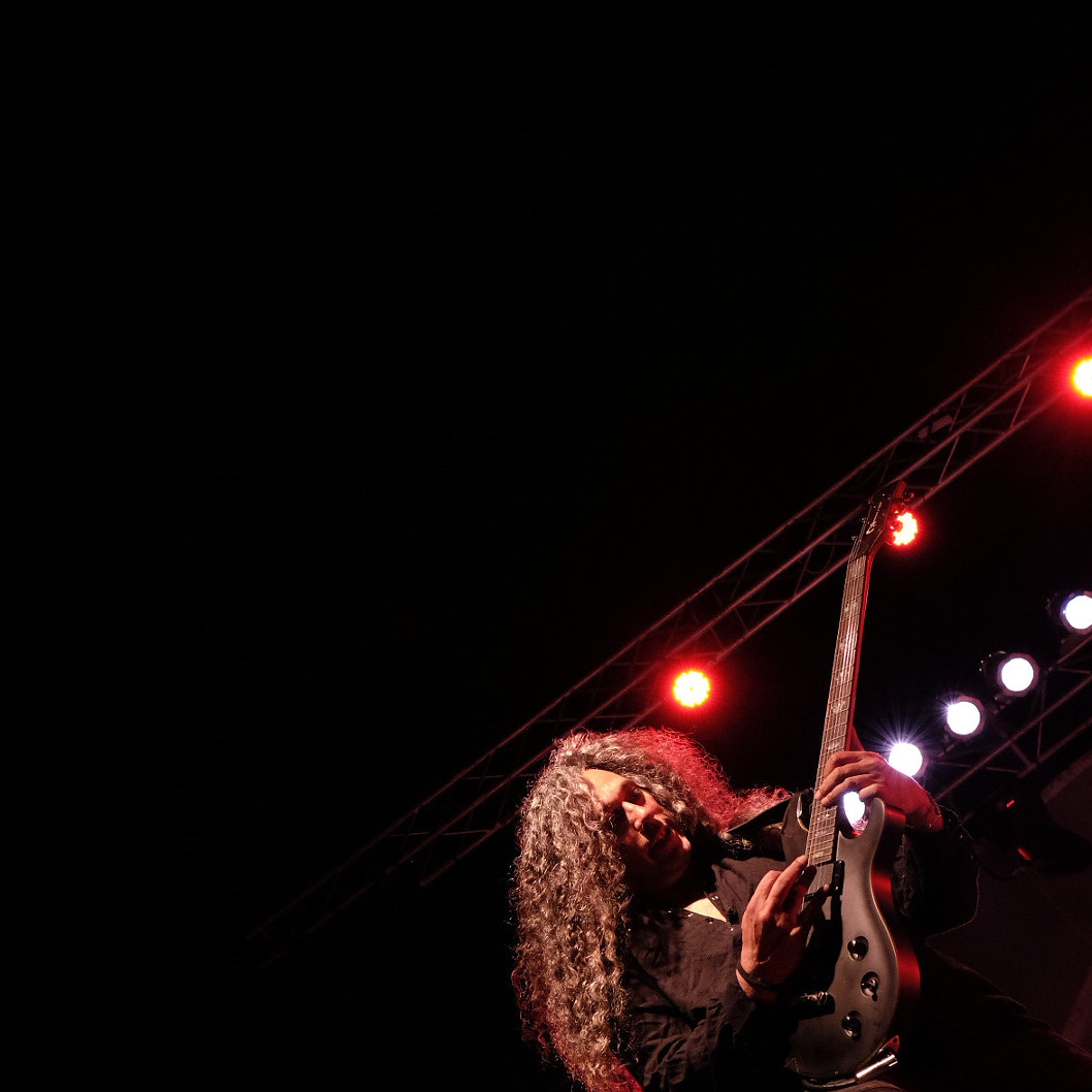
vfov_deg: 37.4
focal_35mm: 45
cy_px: 654
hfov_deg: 37.6
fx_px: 1606
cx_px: 543
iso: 3200
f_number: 4.5
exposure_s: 1/180
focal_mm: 23
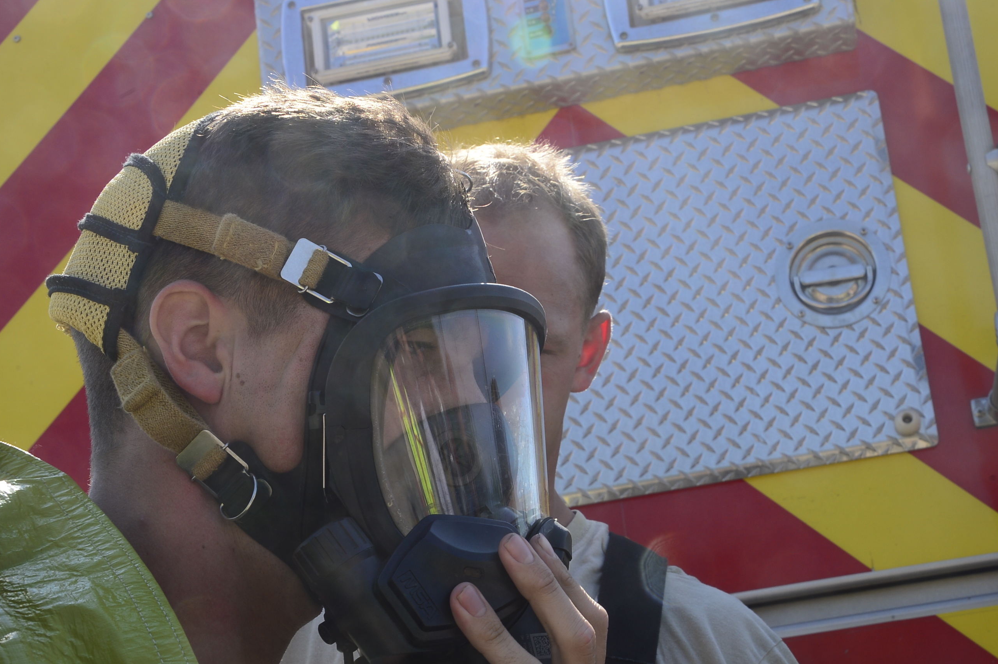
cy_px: 426
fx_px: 1911
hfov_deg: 29.2
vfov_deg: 19.6
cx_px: 625
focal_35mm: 69
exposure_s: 1/125
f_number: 16
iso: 320
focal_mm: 48
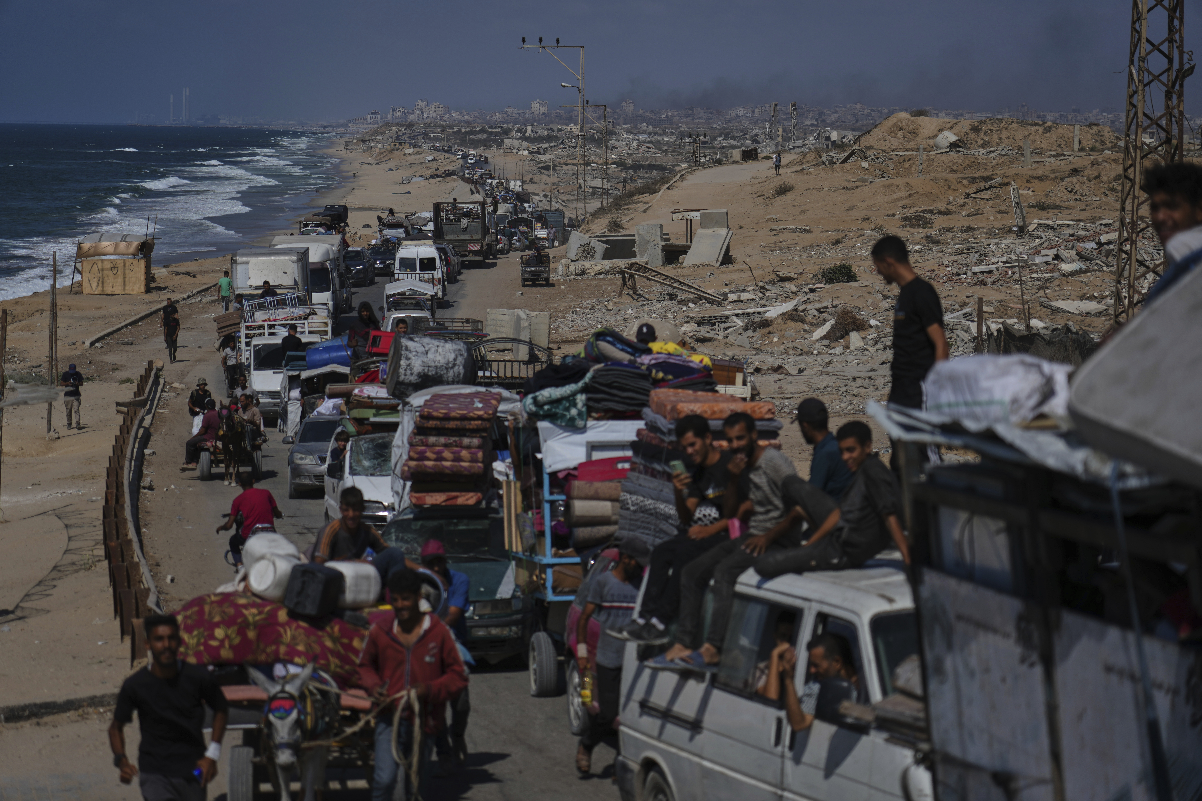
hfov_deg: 19.5
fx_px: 3506
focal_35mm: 105
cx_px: 601
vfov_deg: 13.0
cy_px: 400
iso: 50
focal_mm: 105
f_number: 4
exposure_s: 1/2500
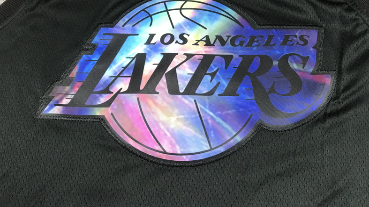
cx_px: 187
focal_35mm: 31
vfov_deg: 37.8
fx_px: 303
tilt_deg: -75.5
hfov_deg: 62.6
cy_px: 92
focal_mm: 3.99
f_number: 1.8
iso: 32
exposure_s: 1/25
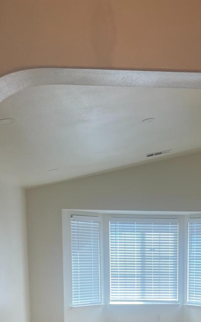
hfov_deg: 23.4
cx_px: 173
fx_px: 474
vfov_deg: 34.9
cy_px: 304
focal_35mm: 54
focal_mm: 5.7
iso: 50
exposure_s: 1/120
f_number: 1.5
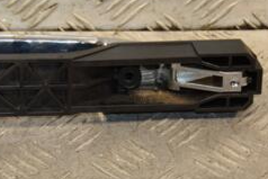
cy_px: 68
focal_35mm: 189
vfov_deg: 7.3
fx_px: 1408
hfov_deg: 10.8
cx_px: 35
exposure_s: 1/125
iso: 800
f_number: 5
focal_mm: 50
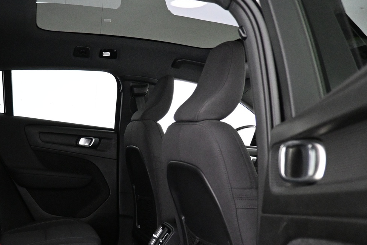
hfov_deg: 47.2
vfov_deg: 32.6
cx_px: 106
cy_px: 191
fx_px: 408
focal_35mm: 40
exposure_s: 1/40
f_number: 3.5
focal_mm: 16
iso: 4000
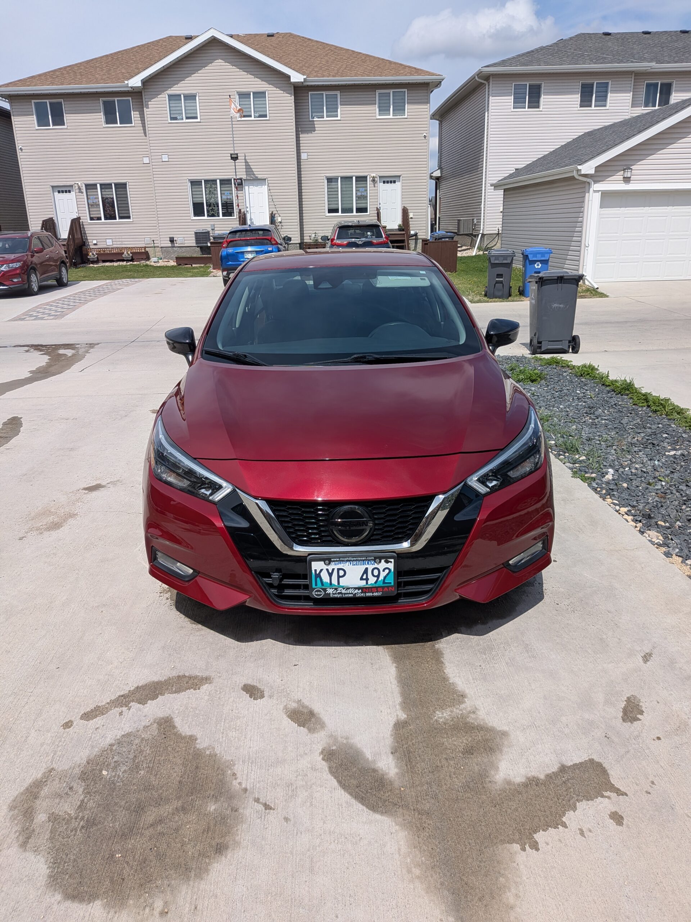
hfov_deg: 56.8
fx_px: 639
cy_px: 461
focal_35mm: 24
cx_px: 346
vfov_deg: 71.6
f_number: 1.7
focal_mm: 4.53
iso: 31
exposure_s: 1/2262
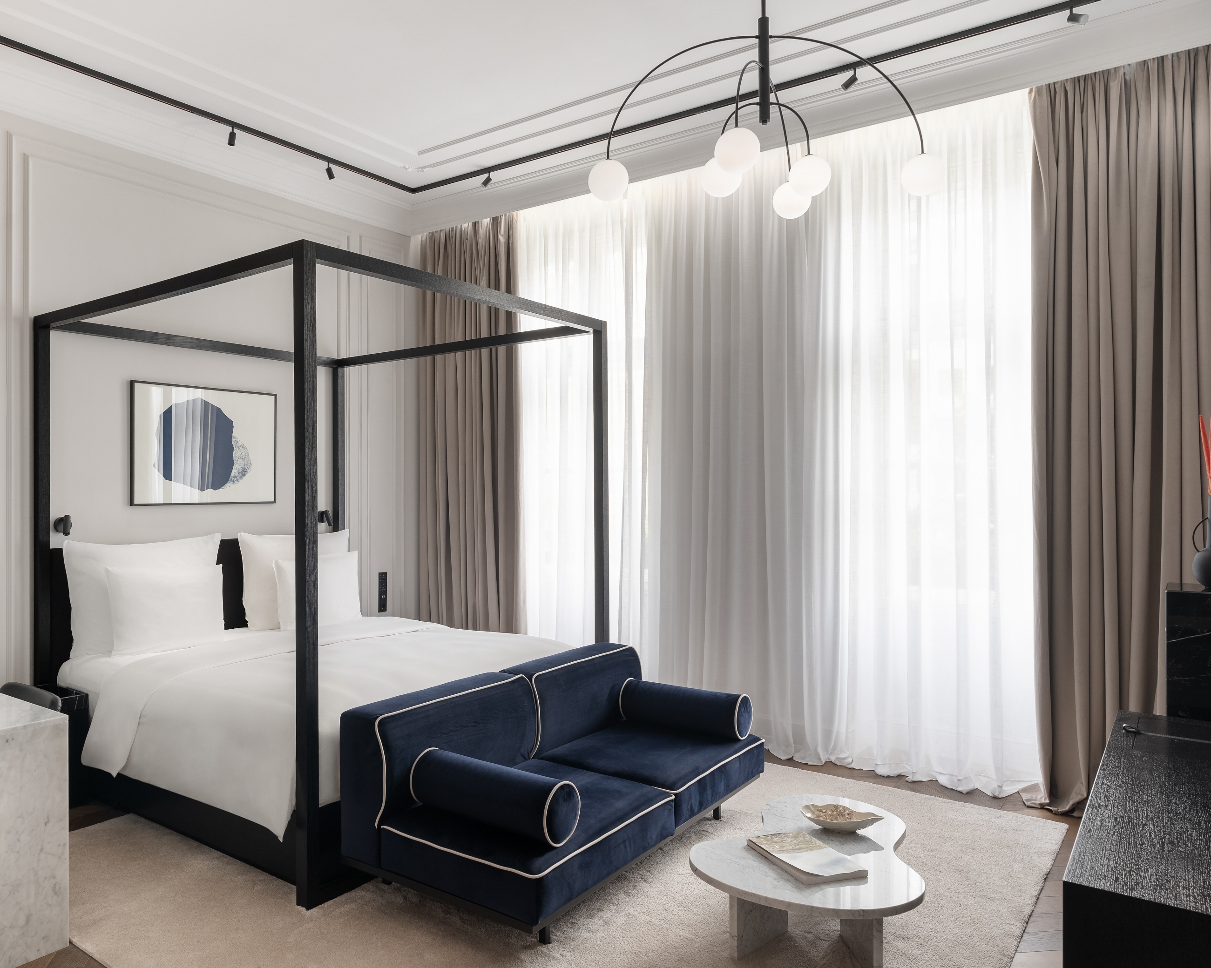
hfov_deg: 68.1
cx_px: 474
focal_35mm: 25
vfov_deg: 57.5
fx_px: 883
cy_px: 493
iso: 200
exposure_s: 4
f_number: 8
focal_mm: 19.5
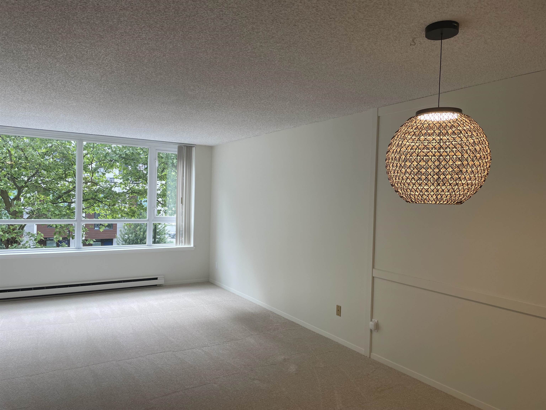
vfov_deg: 53.1
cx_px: 273
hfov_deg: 67.3
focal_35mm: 26
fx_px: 410
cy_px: 205
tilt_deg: -0.8
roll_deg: -1.9
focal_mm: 4.2
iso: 32
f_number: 1.6
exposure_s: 1/136
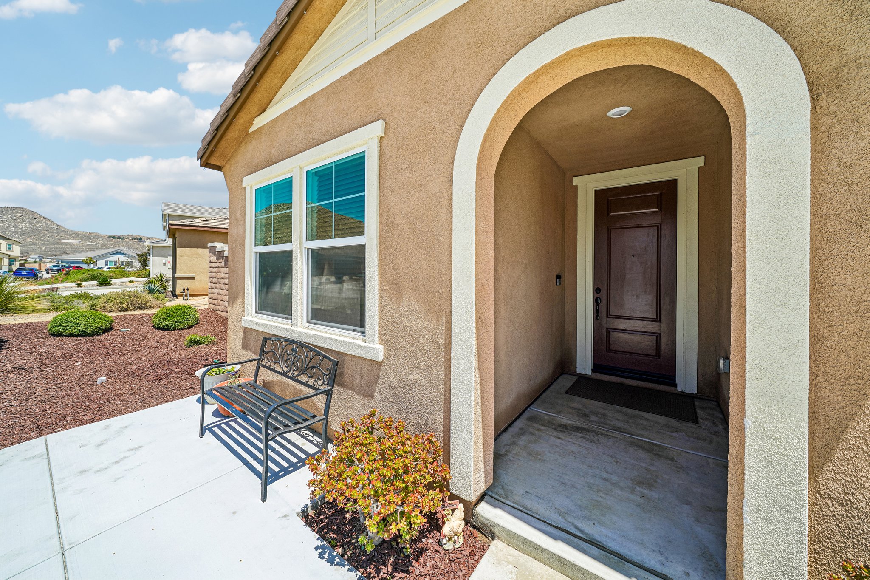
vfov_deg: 90.0
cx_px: 435
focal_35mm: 12
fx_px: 290
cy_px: 290
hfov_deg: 112.6
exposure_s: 1/200
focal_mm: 12
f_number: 8
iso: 100
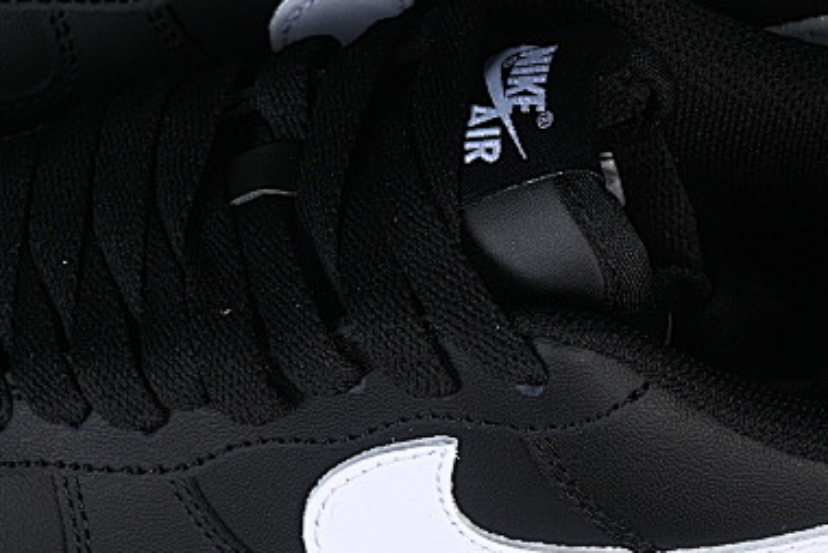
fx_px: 4903
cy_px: 174
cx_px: 333
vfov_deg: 6.5
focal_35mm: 213
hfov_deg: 9.7
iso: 160
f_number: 6.3
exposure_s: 1/50
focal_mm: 50
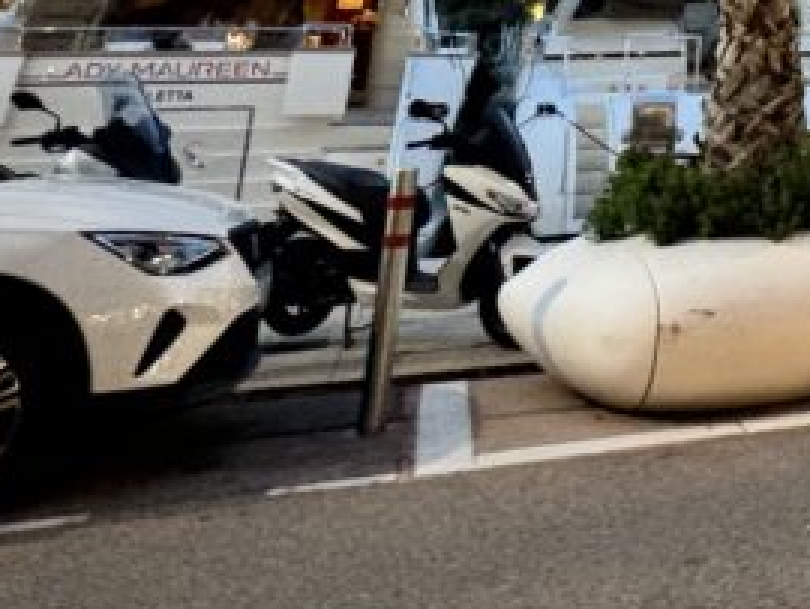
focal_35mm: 53
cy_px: -312
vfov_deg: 22.5
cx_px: 1023
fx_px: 1241
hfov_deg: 29.8
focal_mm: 2.22
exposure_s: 1/50
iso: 500
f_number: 2.2
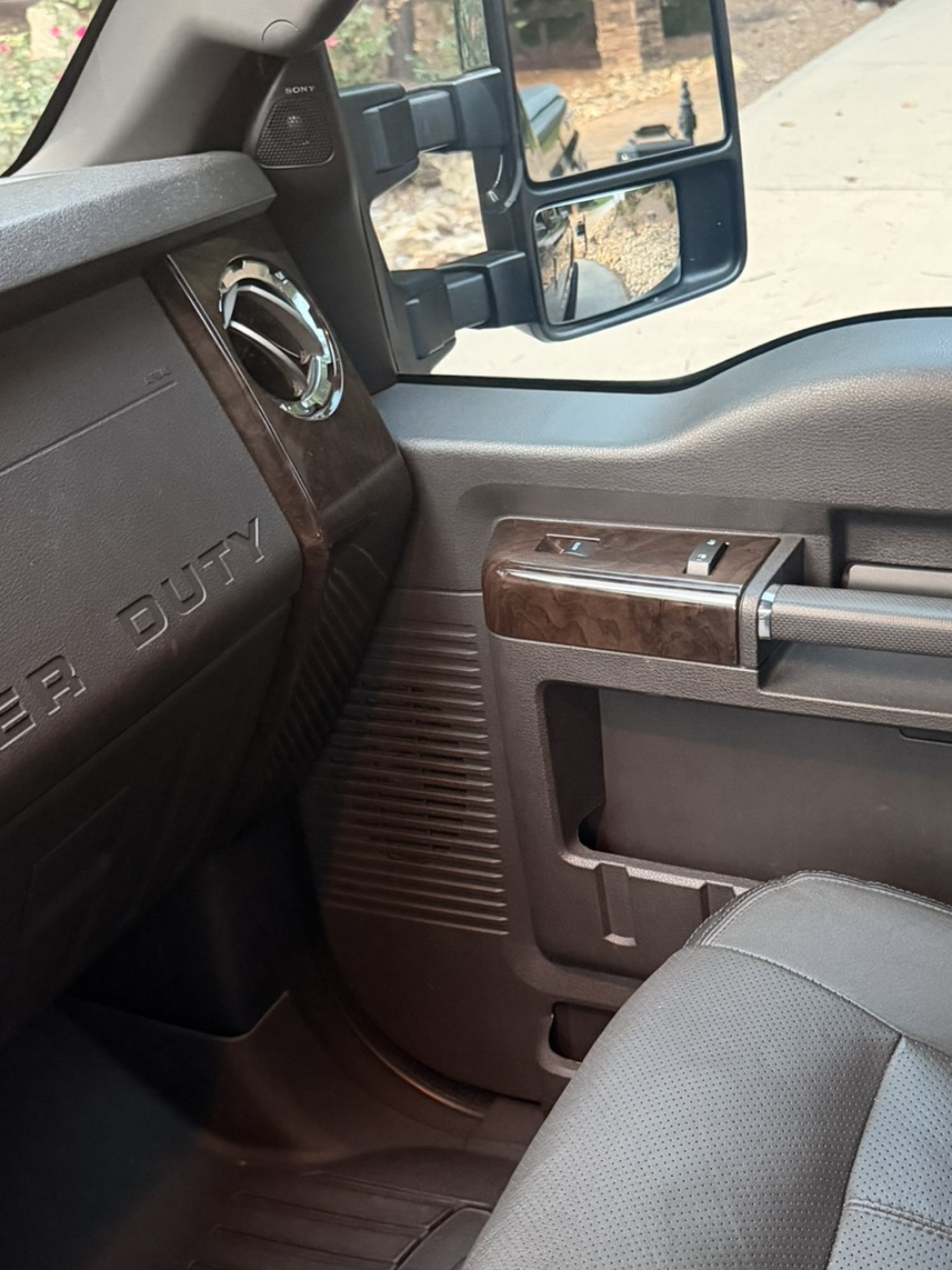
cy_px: 758
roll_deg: +2.8
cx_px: 597
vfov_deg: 43.6
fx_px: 1577
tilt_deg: -29.9
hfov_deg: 33.4
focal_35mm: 43
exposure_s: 1/40
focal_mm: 6.76
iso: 1000
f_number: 1.78
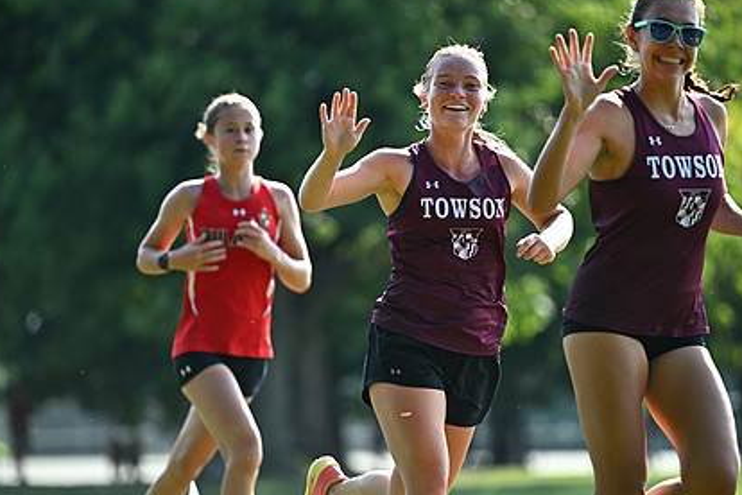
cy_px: 297
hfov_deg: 8.7
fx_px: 4905
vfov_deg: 5.8
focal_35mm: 238
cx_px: 351
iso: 360
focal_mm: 170
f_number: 2.8
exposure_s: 1/1600
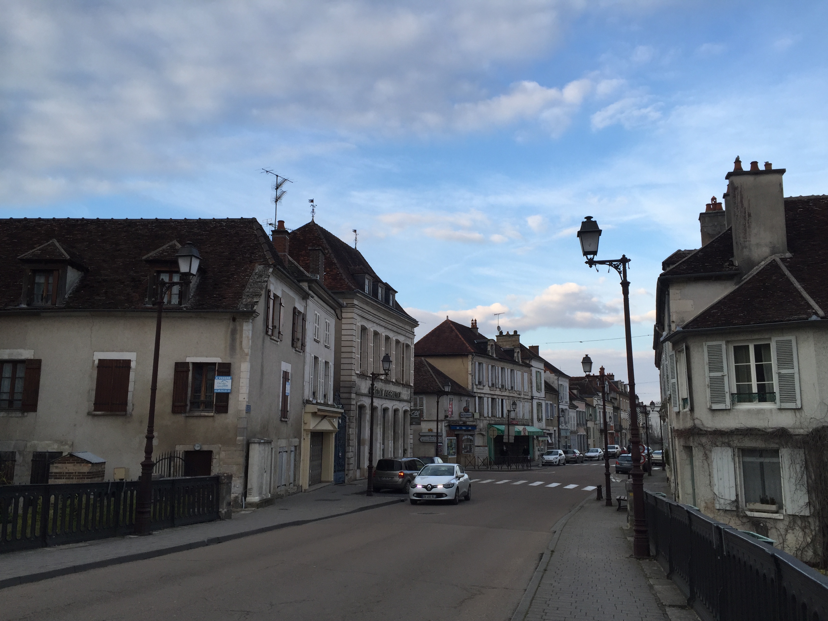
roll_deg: -0.7
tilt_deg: +10.0
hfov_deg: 61.7
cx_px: 414
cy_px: 310
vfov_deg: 48.2
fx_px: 694
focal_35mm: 29
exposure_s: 1/581
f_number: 2.2
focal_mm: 4.15
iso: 32
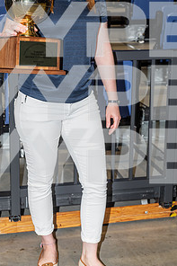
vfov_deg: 26.5
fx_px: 561
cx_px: 78
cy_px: 93
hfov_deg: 17.9
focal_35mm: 76
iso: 320
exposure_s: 1/125
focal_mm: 50
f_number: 4.5
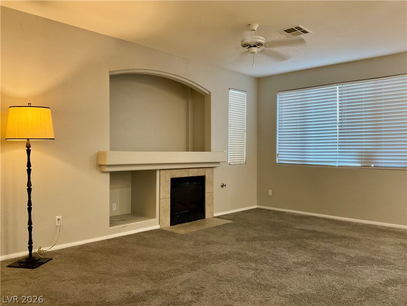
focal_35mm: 29
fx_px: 341
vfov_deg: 48.2
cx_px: 204
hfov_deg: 61.7
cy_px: 153
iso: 200
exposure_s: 1/60
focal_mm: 3
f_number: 1.8
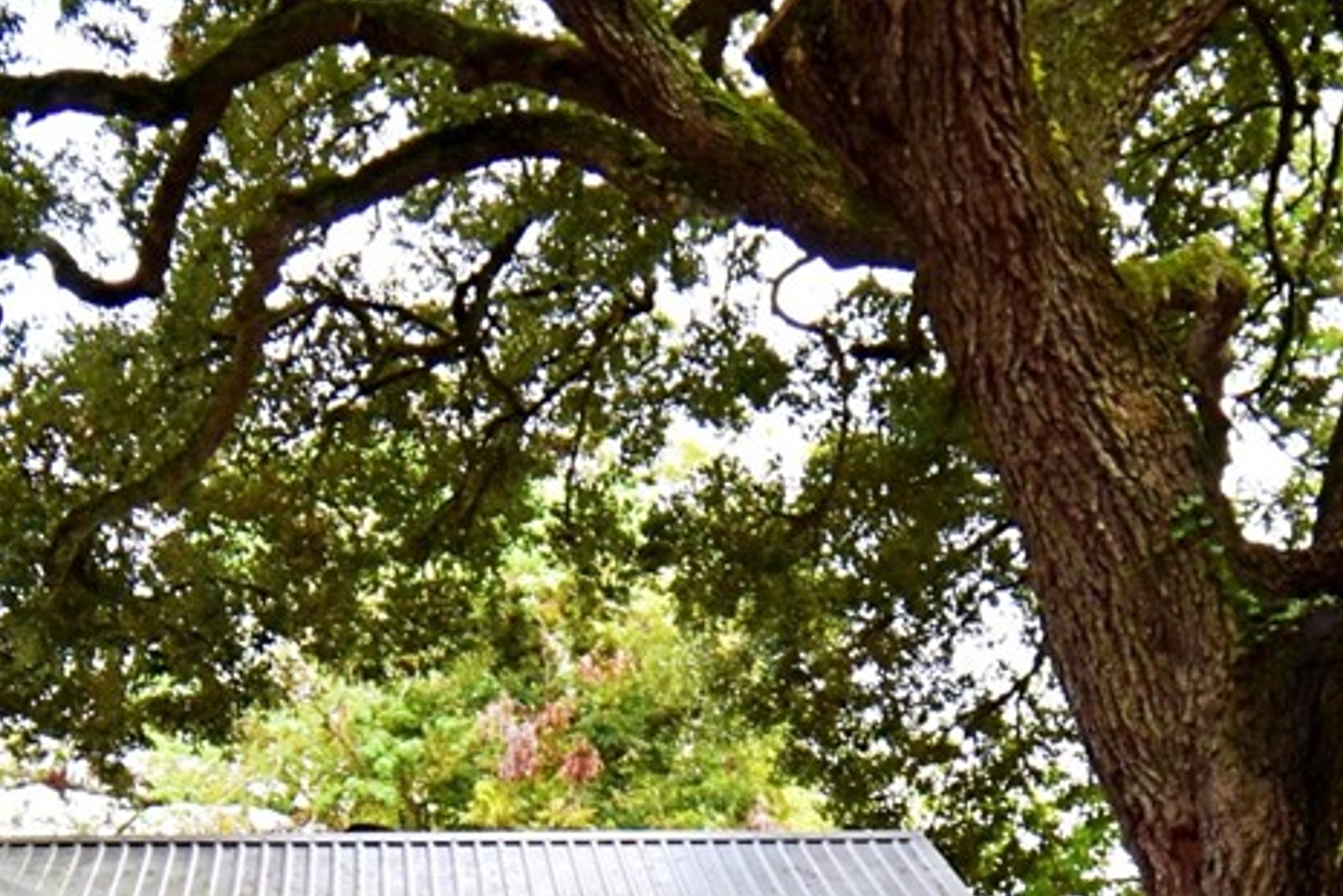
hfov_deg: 28.7
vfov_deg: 18.9
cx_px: 471
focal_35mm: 70
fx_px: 2611
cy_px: 902
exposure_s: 1/320
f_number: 4.5
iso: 200
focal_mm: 10
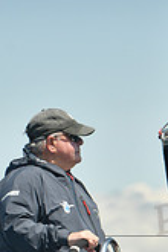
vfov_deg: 4.3
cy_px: 438
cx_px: 76
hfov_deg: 2.9
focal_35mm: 474
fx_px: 3318
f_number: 6.3
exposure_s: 1/640
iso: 320
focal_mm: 135
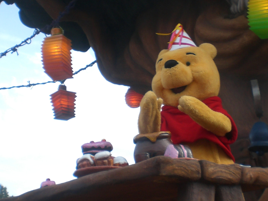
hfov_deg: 23.7
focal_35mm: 82
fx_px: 635
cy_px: 113
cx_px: 186
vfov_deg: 18.0
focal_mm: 6.3
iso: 50
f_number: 4.4
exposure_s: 1/200
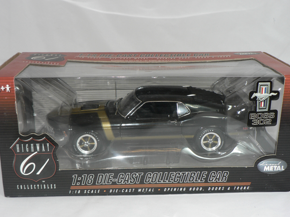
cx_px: 149
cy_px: 126
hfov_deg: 38.2
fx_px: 419
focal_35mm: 50
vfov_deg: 29.1
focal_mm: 7
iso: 80
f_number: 2.8
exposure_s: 1/60
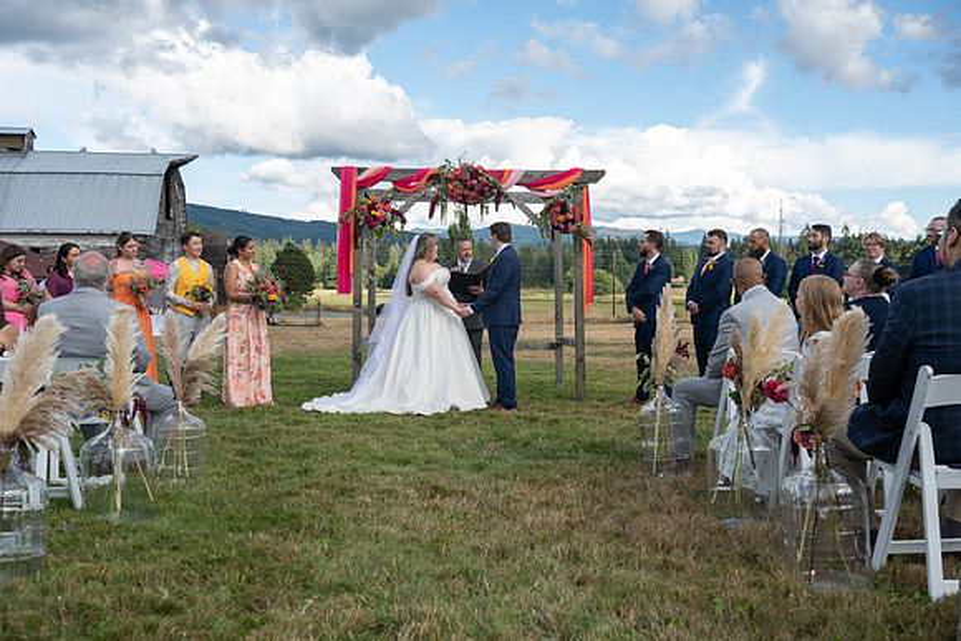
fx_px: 934
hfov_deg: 54.4
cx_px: 480
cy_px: 320
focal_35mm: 35
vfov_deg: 37.9
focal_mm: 35
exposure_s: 1/1000
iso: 400
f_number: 4.5
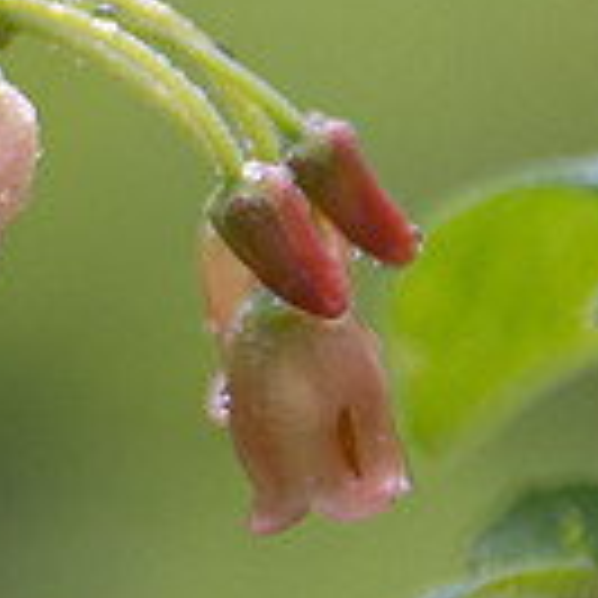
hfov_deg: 1.2
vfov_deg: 1.2
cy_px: 163
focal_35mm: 1478
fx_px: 28887
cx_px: -543
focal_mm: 300
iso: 1600
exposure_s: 1/640
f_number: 5.6
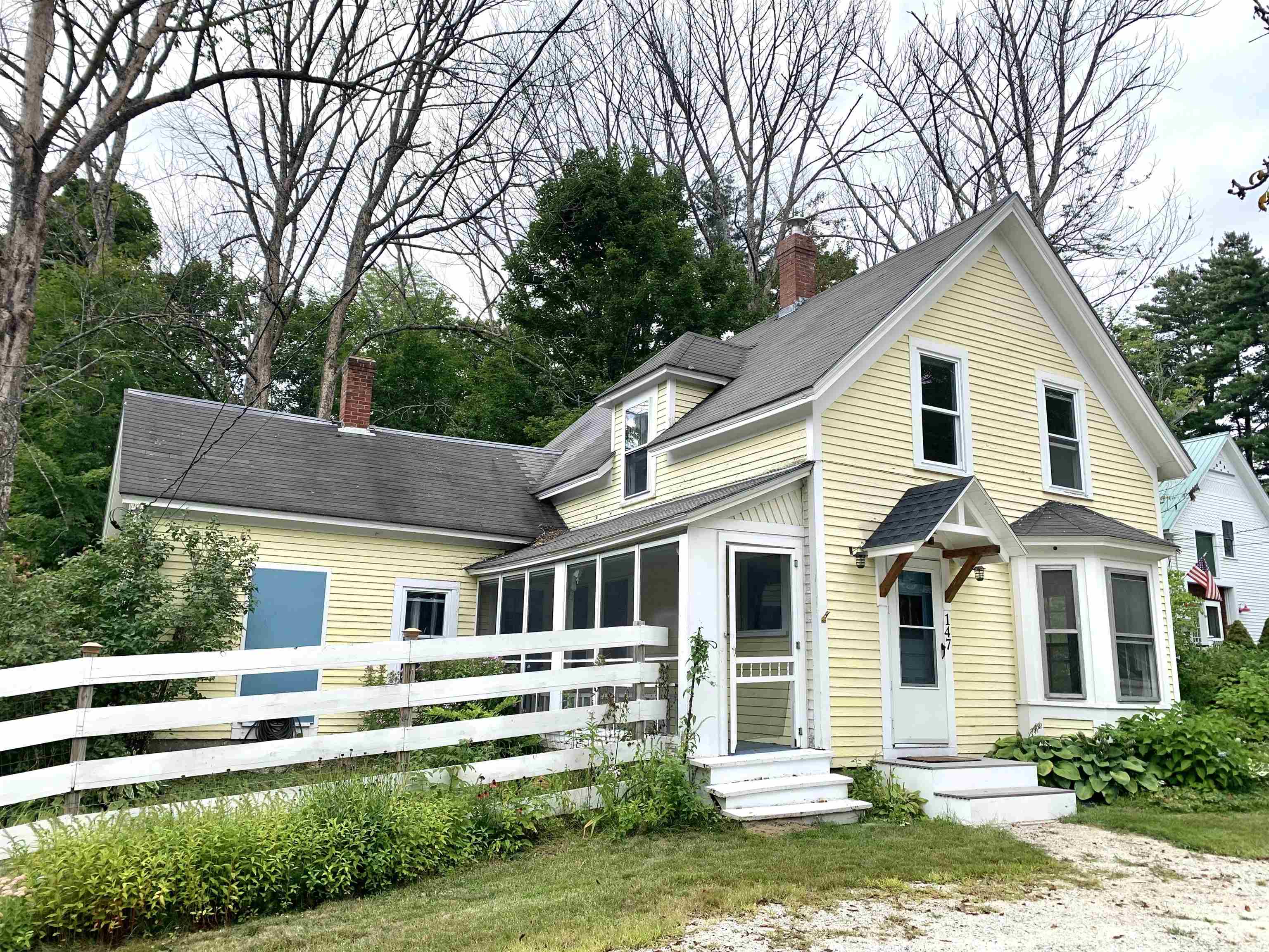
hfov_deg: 67.3
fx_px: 953
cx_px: 634
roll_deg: -1.3
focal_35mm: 26
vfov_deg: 53.1
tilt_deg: +9.0
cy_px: 476
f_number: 1.8
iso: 25
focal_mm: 4.25
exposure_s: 1/1748
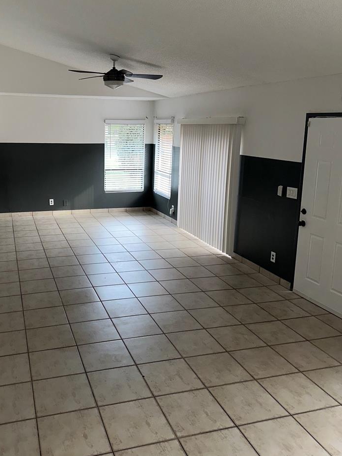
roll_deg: -1.2
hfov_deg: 45.0
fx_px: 408
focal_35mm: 31
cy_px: 206
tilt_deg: -10.2
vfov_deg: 58.2
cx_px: 123
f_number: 1.78
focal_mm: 6.86
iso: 80
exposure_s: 1/120
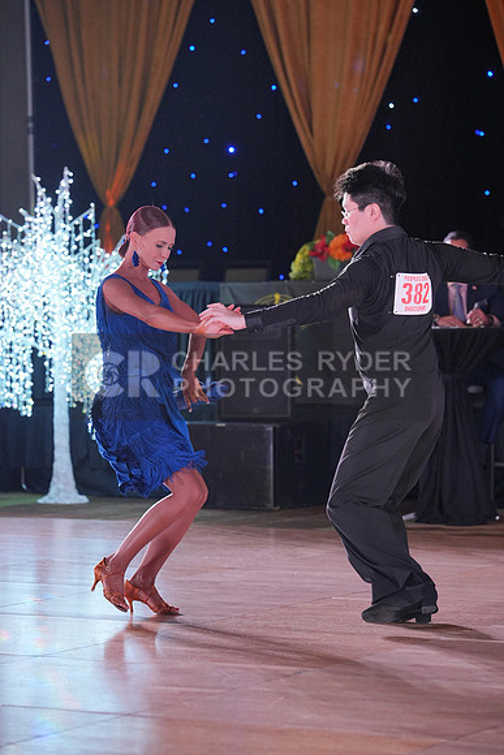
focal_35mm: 127
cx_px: 252
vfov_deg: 16.1
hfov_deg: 10.8
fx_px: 2665
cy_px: 378
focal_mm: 127
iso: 2500
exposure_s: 1/400
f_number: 4
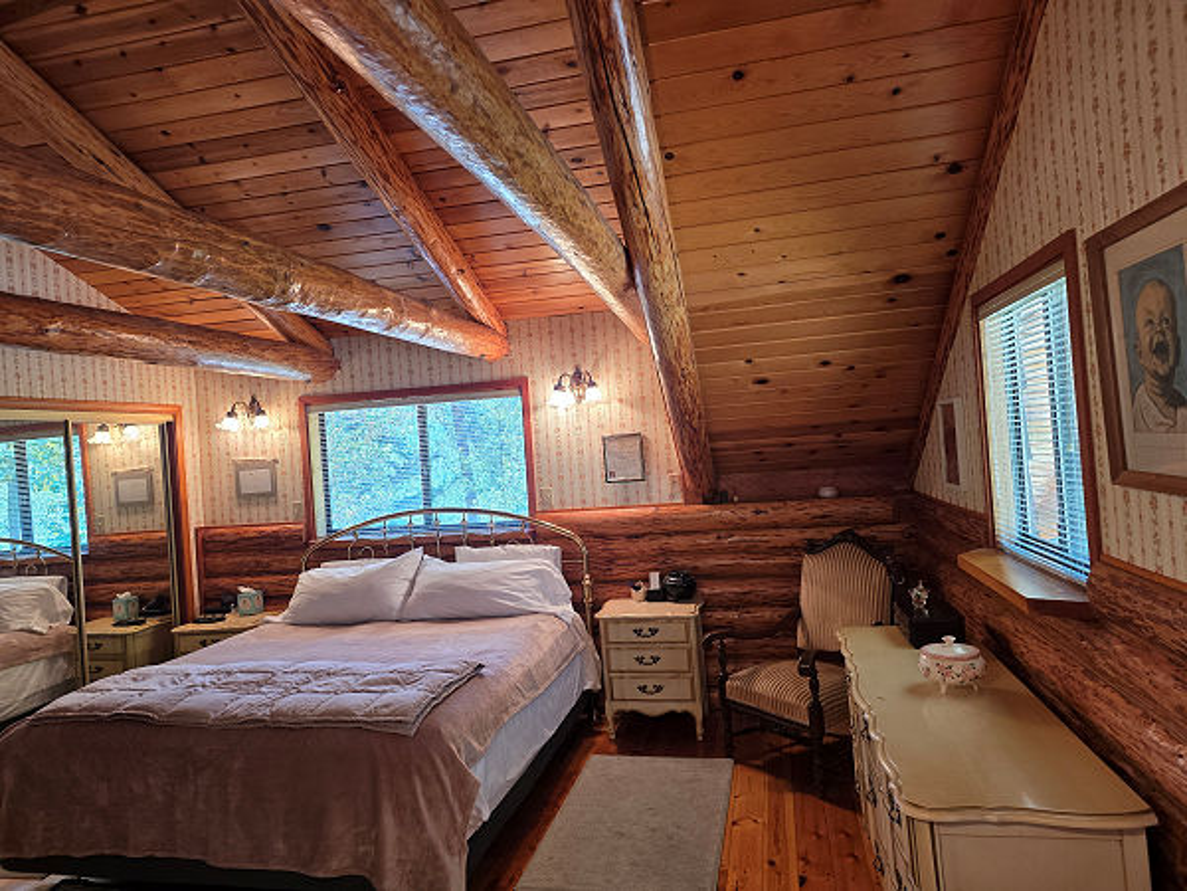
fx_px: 789
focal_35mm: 23
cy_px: 446
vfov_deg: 58.9
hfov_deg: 73.9
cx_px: 594
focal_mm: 6.3
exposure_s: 1/120
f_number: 1.7
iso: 200
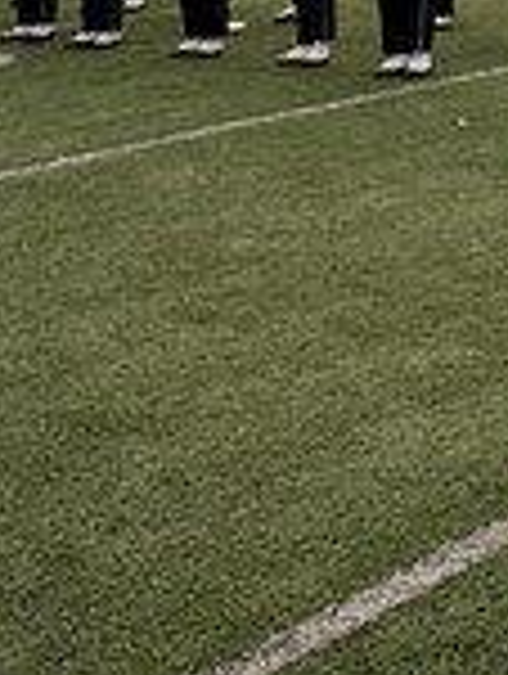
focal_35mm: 89
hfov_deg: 14.8
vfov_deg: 20.3
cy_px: -182
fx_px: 1737
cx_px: 868
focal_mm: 24
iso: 250
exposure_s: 1/2000
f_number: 4
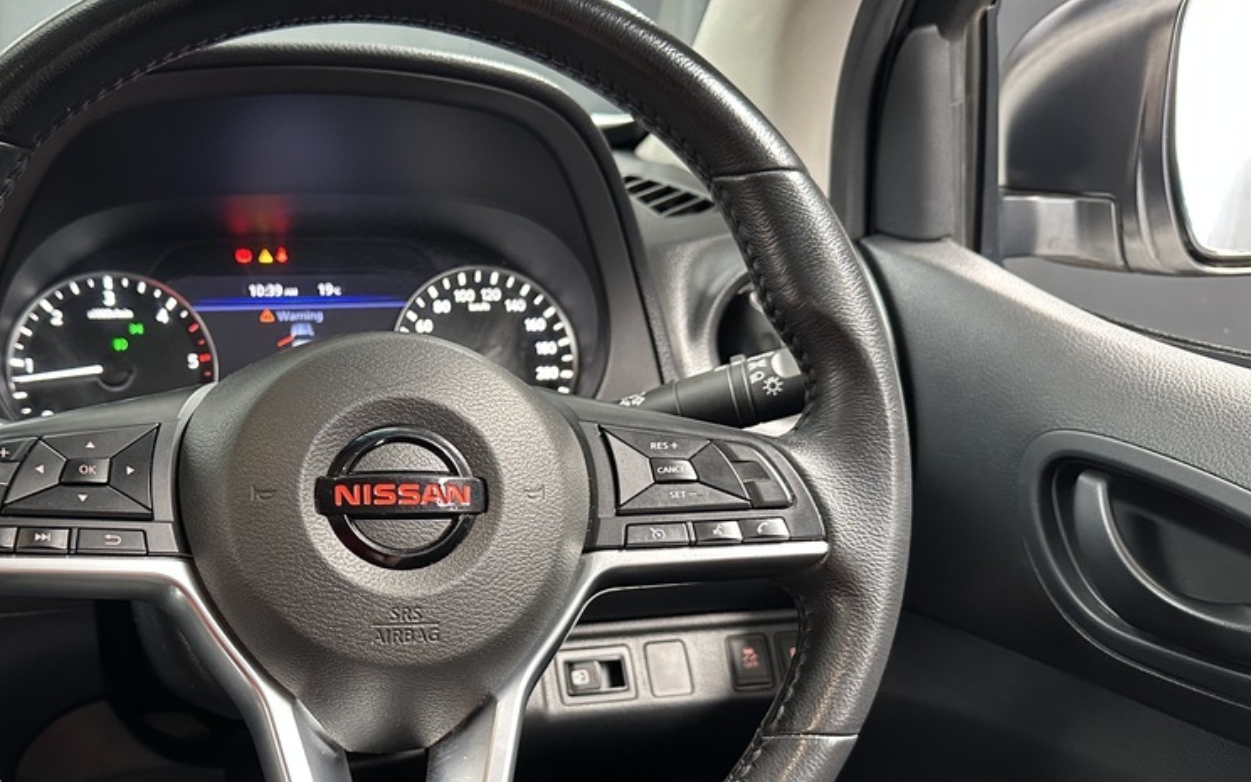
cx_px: 402
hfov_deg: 54.0
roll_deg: -2.0
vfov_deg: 36.0
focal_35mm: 35
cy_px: 510
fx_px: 1193
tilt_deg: -18.7
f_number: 1.78
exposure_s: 1/56
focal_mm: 6.86
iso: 500
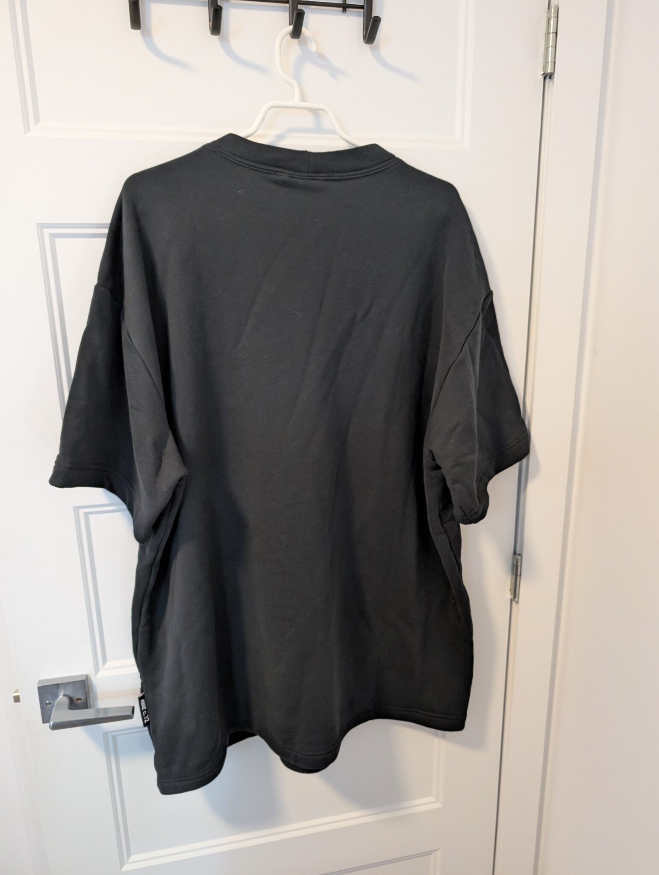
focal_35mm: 24
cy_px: 438
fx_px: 608
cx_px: 330
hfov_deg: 56.9
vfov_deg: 71.5
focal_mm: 6.9
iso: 1253
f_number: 1.68
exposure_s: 1/120
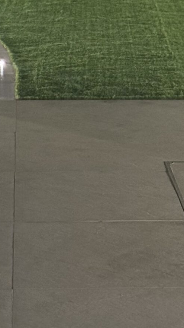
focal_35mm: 152
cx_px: 96
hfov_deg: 8.0
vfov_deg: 13.7
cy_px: -77
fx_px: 1320
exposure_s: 1/33
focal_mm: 6.76
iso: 500
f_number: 1.78
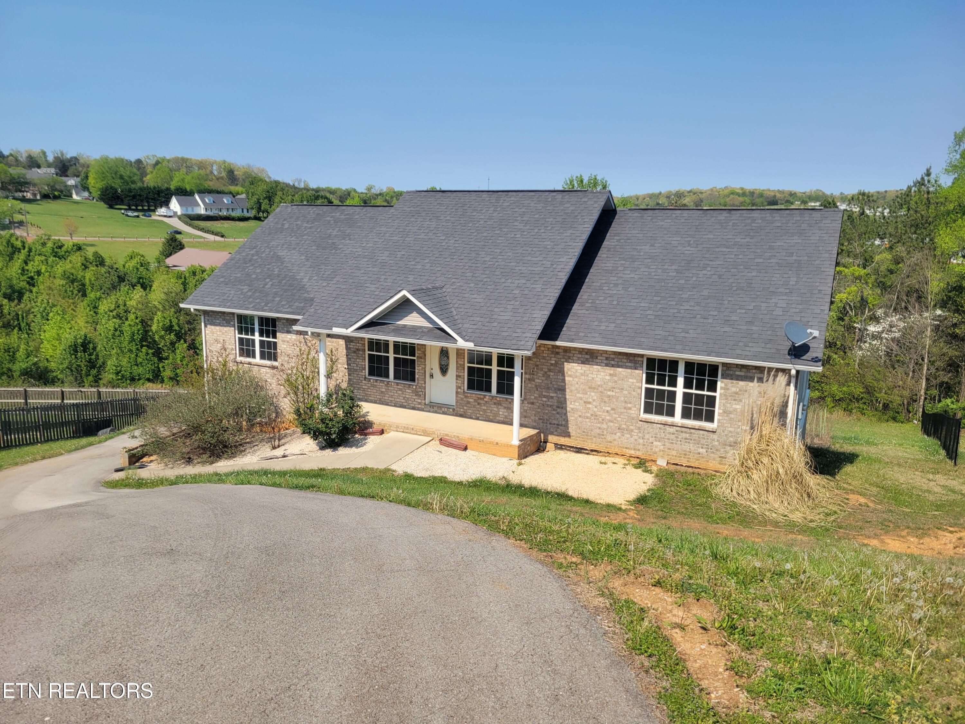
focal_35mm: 26
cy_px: 362
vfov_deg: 53.1
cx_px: 482
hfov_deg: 67.3
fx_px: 725
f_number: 1.8
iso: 40
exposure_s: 1/2265
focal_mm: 5.4
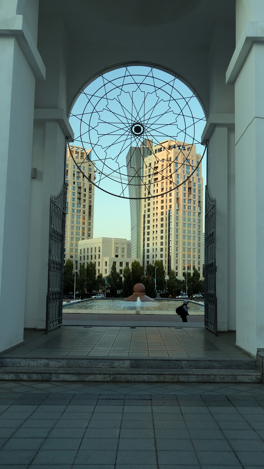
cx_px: 154
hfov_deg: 31.9
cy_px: 233
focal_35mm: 37
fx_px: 460
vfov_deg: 54.0
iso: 500
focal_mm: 23.3
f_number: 4
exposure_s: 1/60
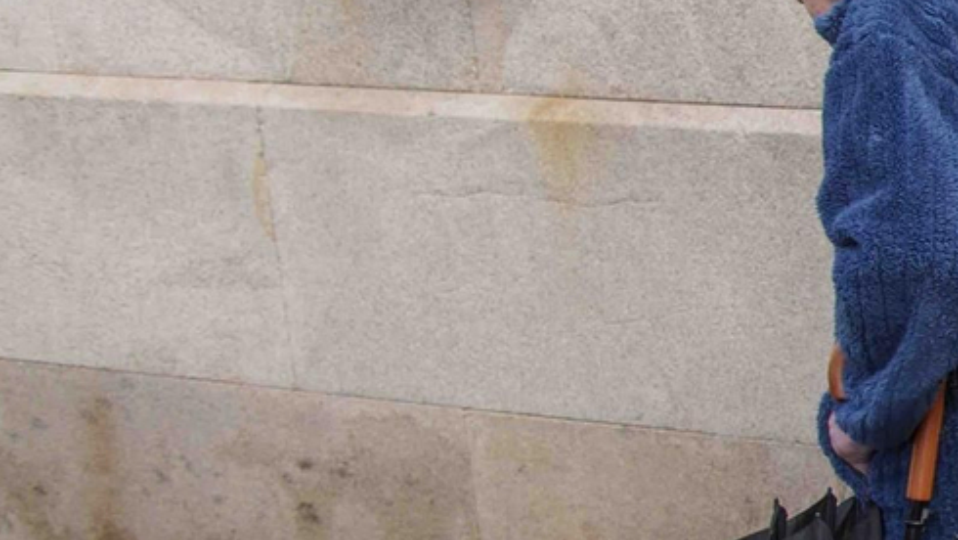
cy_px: 317
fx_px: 2084
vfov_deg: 14.7
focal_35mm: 82
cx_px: 1535
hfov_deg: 20.9
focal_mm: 16
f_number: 3.5
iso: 125
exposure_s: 1/400
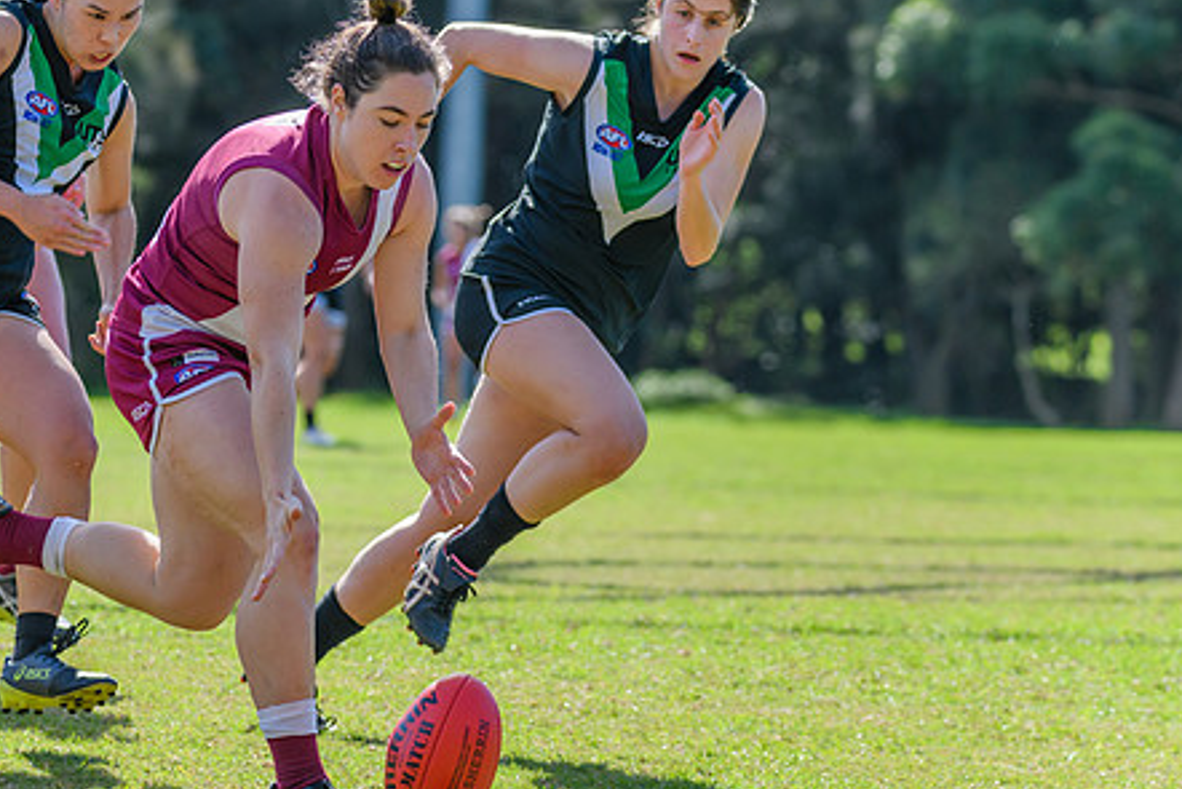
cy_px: 238
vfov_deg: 4.9
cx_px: 351
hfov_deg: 7.3
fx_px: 9196
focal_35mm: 280
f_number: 5.6
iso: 800
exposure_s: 1/1250
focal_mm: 180
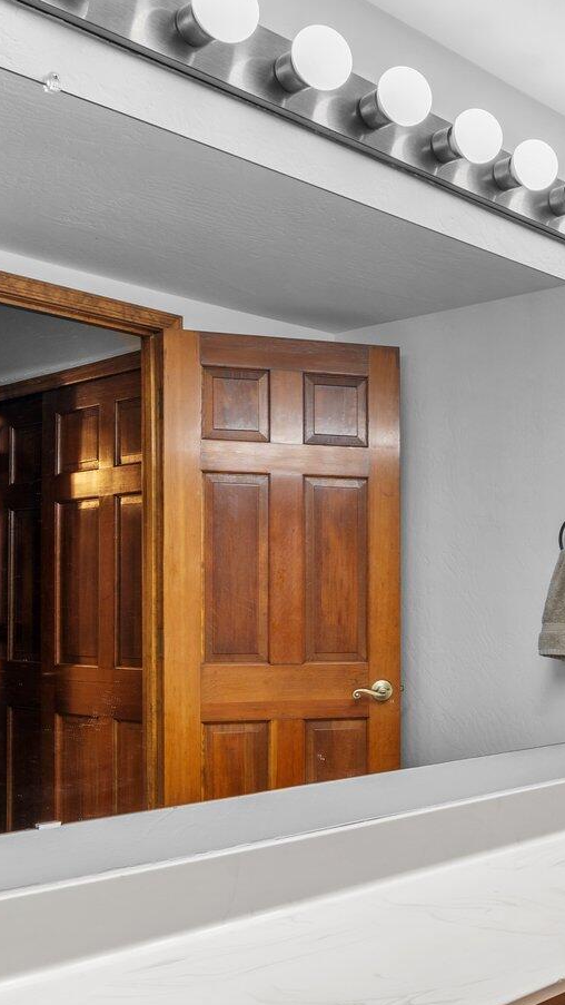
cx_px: 665
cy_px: 628
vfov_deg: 49.8
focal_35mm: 40
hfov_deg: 26.5
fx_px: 1069
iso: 400
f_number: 8
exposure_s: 1/1.25
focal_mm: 16.9
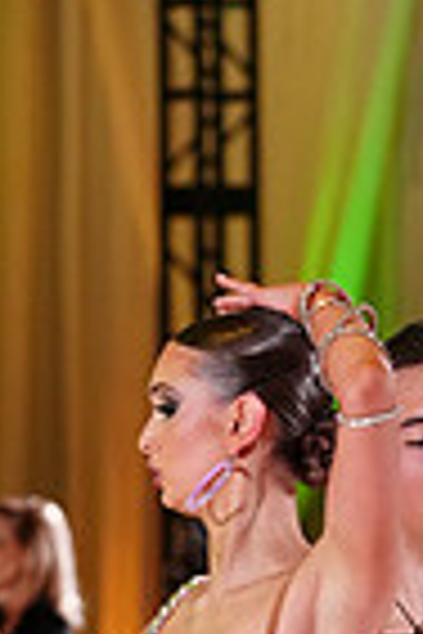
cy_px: 1061
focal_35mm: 498
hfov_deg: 2.8
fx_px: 8777
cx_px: 178
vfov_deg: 4.1
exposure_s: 1/400
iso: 2500
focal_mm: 121
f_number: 4
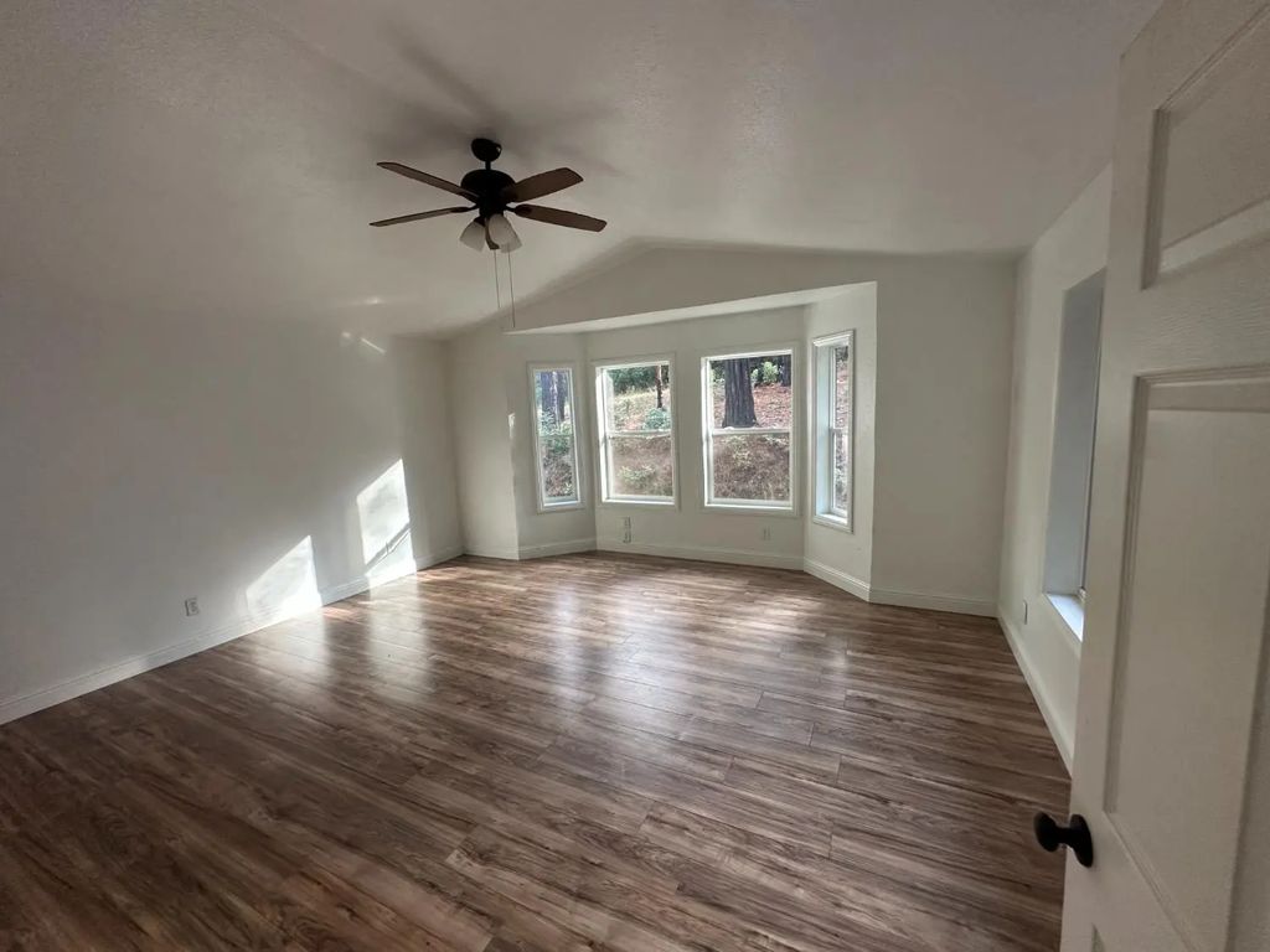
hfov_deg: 102.1
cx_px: 635
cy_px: 476
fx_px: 514
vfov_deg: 85.7
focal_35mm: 14
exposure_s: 1/99
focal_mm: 2.22
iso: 160
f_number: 2.2
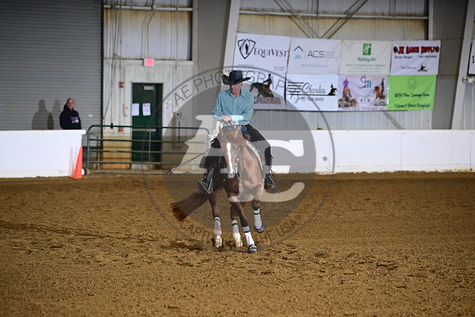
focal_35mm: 200
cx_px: 238
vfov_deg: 6.9
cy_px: 158
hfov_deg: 10.3
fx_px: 2639
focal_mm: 200
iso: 2500
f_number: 4
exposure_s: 1/200
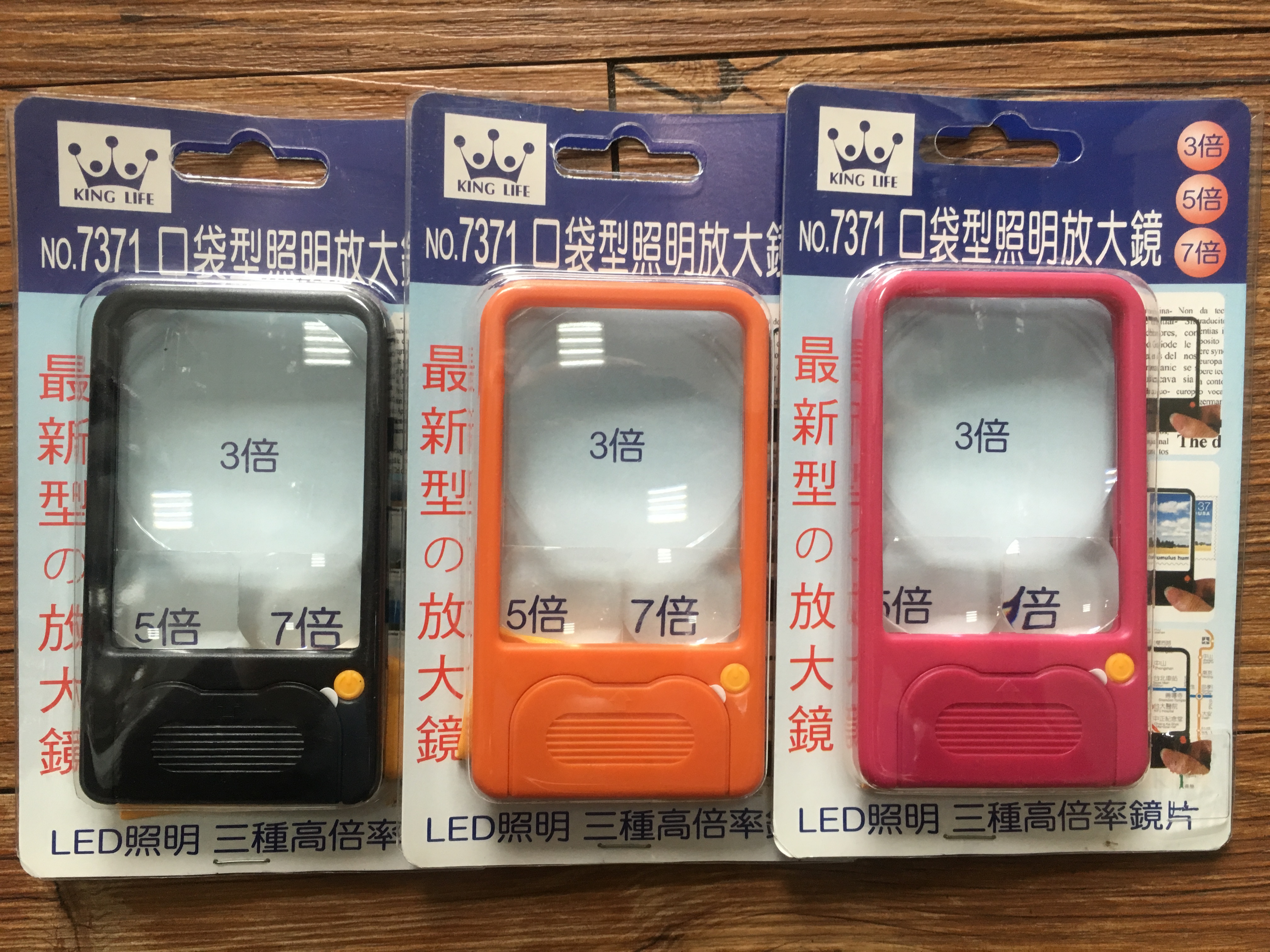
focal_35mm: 29
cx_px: 635
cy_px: 476
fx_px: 1064
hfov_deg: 61.7
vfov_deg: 48.2
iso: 40
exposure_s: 1/30
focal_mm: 4.15
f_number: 2.2
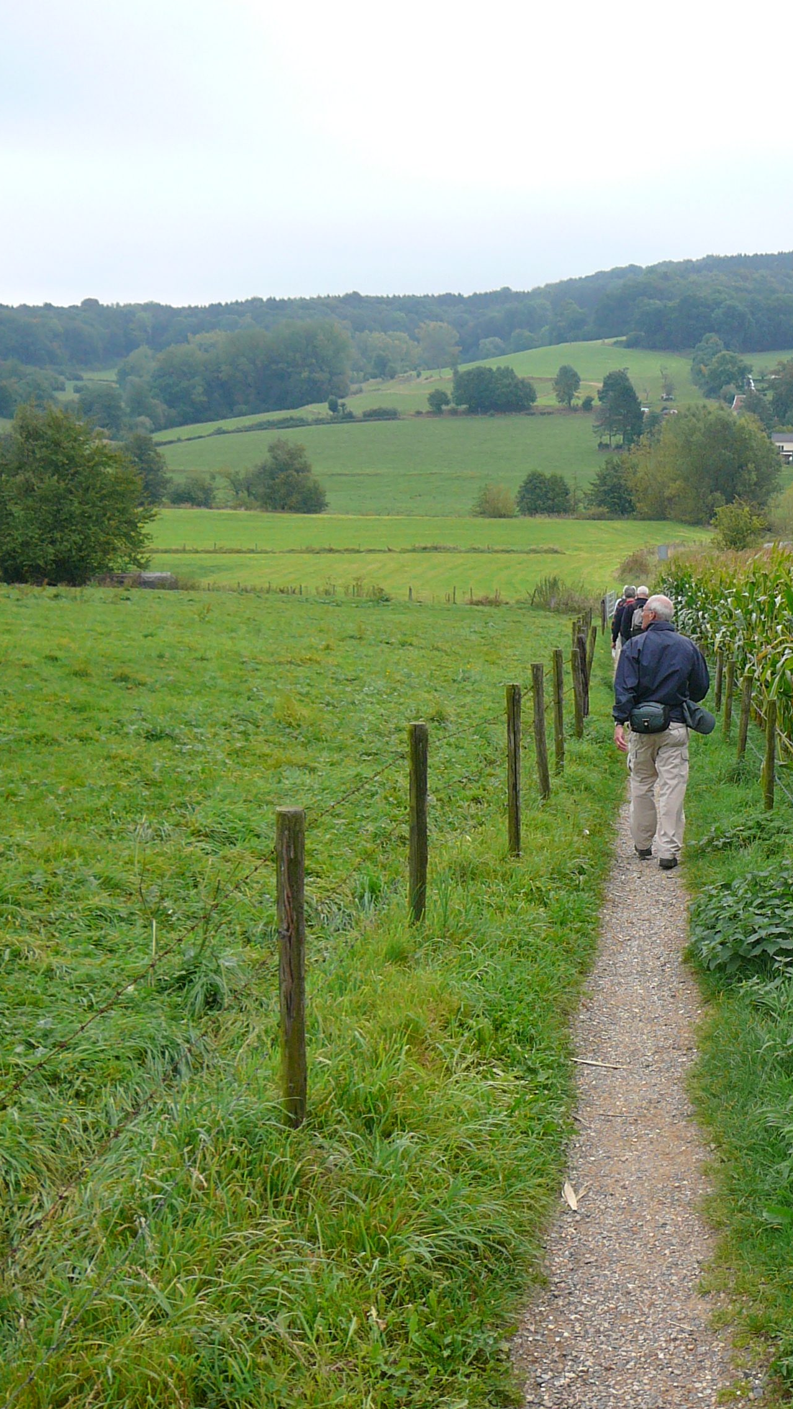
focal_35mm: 43
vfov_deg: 47.3
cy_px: 750
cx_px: 571
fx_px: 1607
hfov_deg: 27.4
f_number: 2.8
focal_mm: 5.2
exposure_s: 1/200
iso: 80
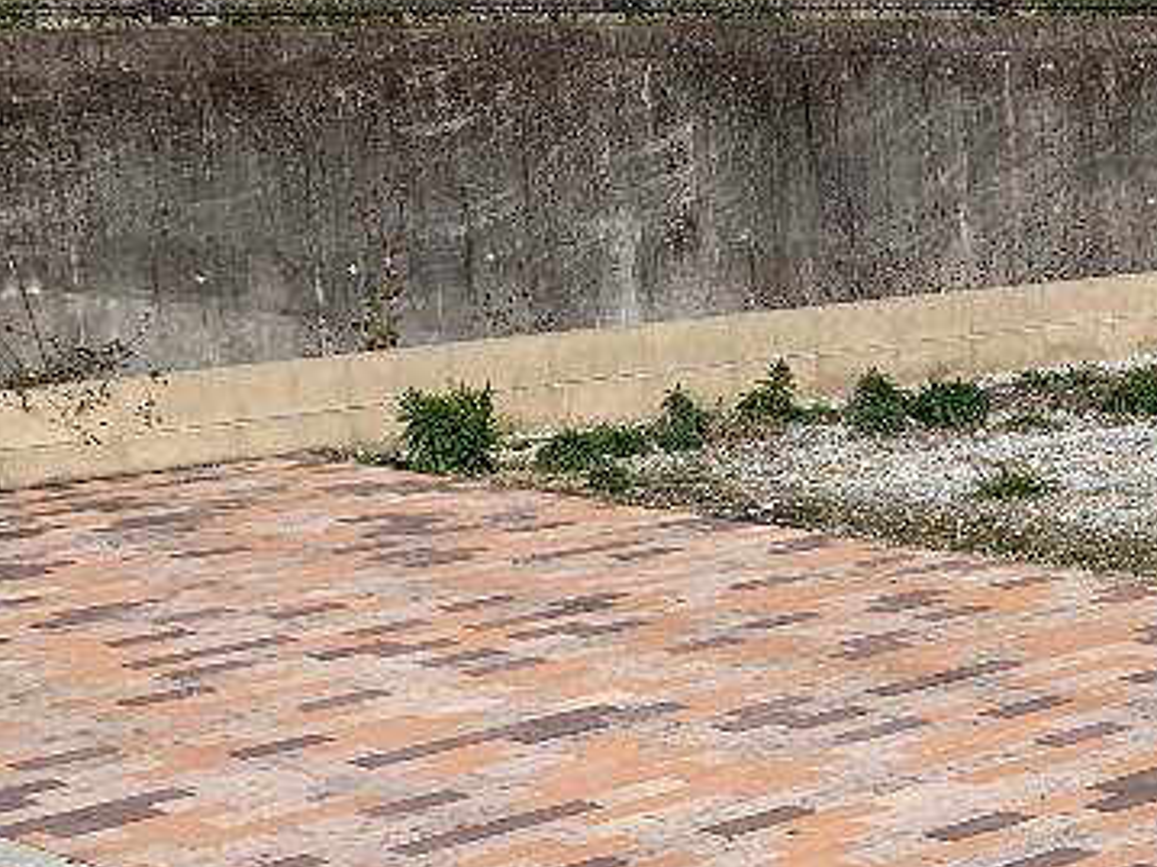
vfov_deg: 17.0
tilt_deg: -8.1
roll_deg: +1.2
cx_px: 1773
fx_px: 2907
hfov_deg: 19.4
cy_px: 419
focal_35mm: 87
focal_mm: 4.25
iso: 25
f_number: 1.8
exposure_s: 1/3788
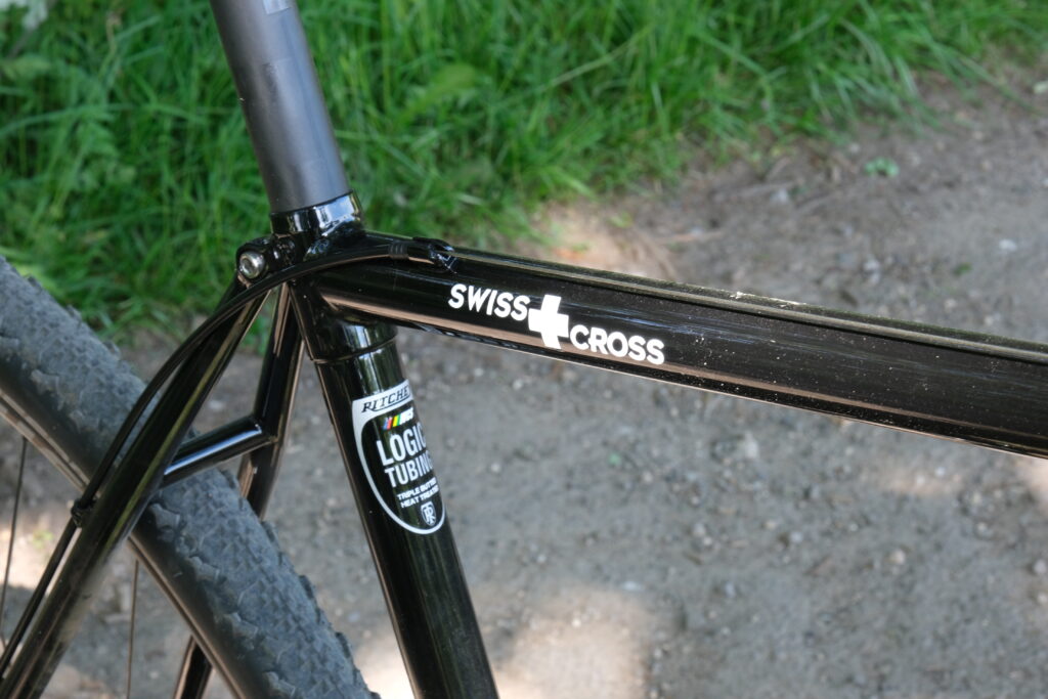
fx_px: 2300
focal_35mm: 79
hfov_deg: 25.7
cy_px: 350
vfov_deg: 17.3
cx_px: 524
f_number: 16
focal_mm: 52.7
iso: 800
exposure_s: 1/26
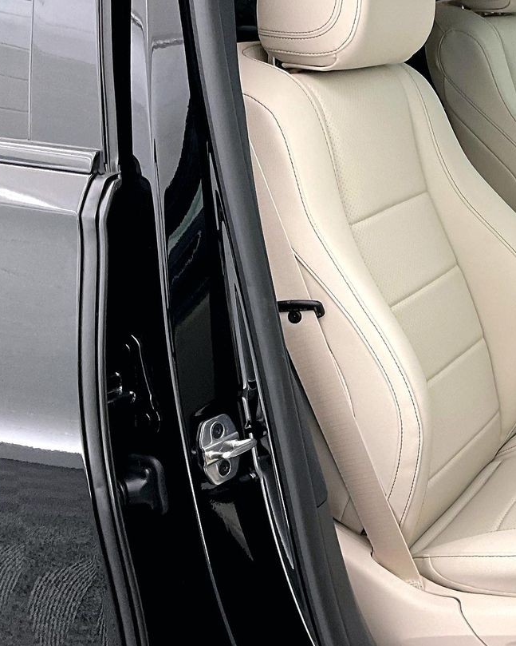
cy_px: 248
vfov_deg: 33.4
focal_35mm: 56
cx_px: 537
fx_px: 1069
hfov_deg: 25.5
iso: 125
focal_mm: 3
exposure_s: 1/60
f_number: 1.8
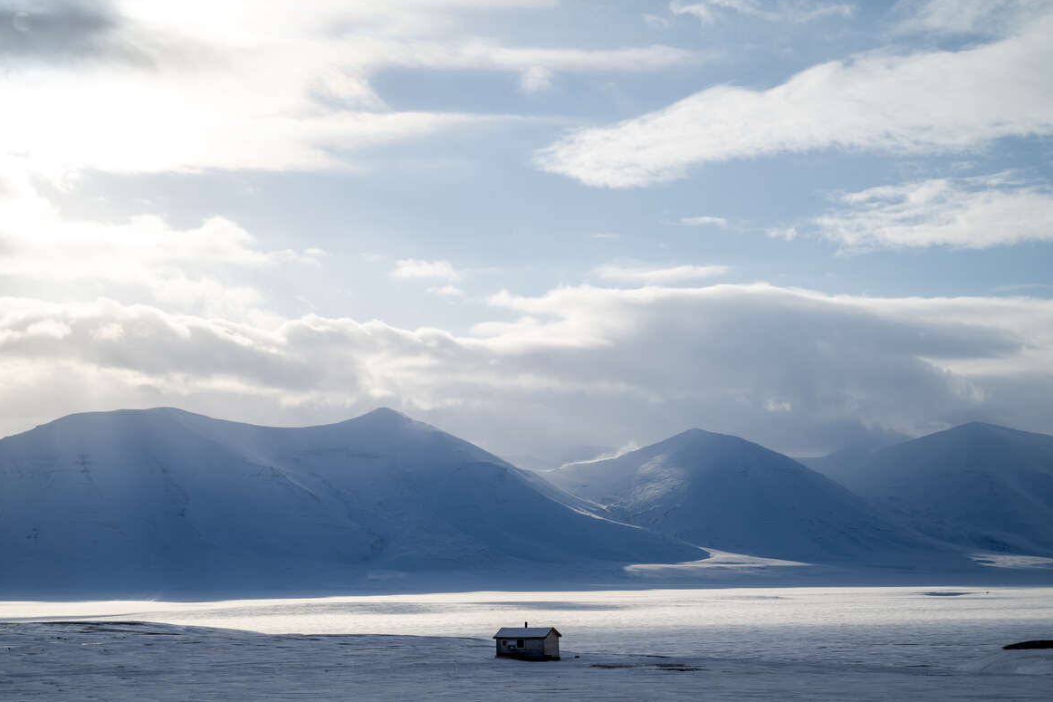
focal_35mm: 64
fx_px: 1872
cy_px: 358
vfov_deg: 21.2
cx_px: 540
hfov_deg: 31.4
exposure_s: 1/1000
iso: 200
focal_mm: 62
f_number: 10
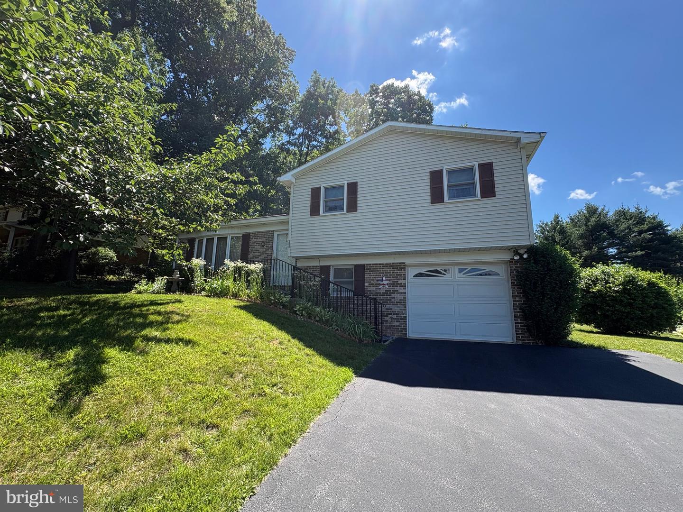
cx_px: 342
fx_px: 276
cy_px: 256
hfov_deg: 102.1
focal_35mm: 14
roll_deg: -1.1
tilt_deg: +10.4
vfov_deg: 85.7
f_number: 2.2
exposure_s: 1/675
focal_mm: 2.22
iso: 40
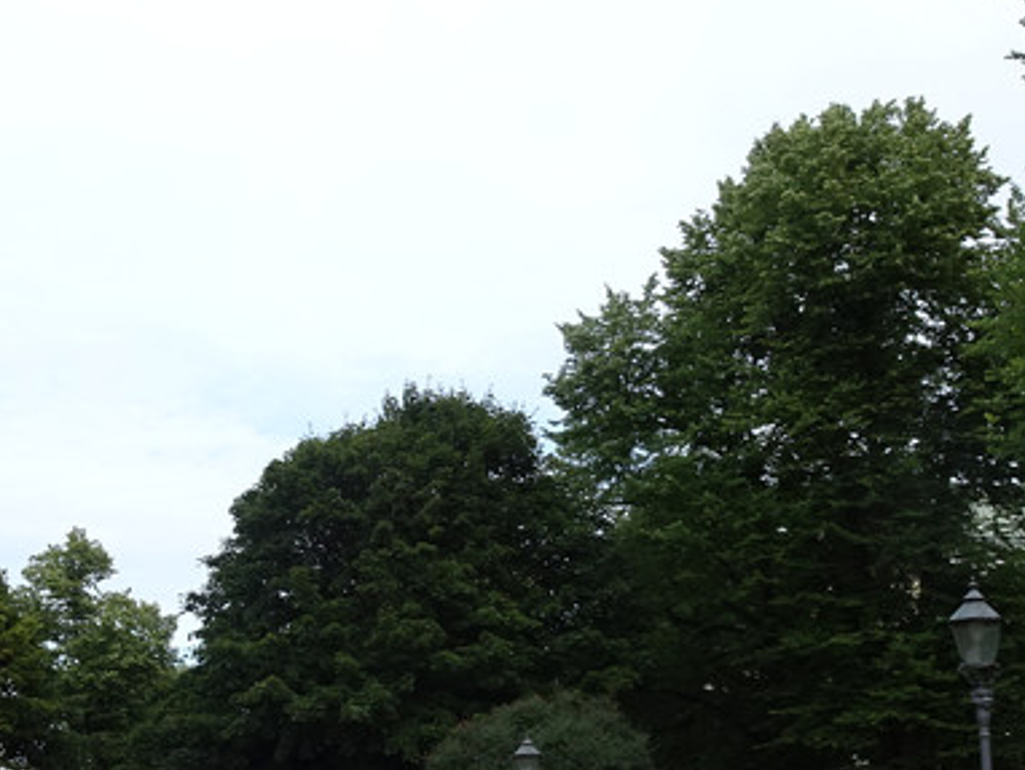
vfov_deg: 21.8
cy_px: 563
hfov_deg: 28.5
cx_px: 246
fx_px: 1985
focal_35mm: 67
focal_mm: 4.1
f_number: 3.5
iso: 80
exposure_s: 1/400
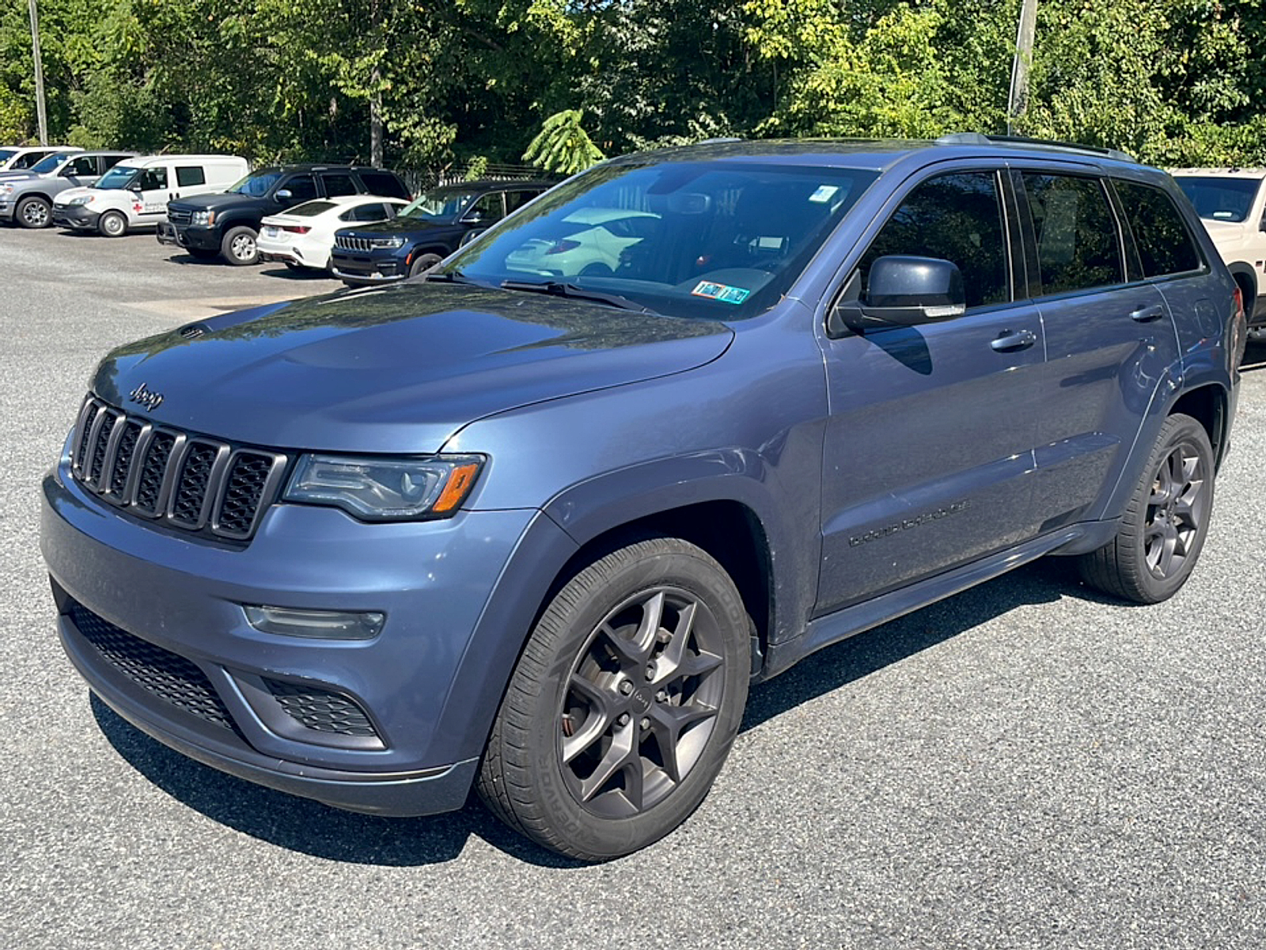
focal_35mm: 27
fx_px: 987
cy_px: 475
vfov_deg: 51.4
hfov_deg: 65.3
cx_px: 633
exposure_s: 1/1825
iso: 32
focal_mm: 4.2
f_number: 1.6
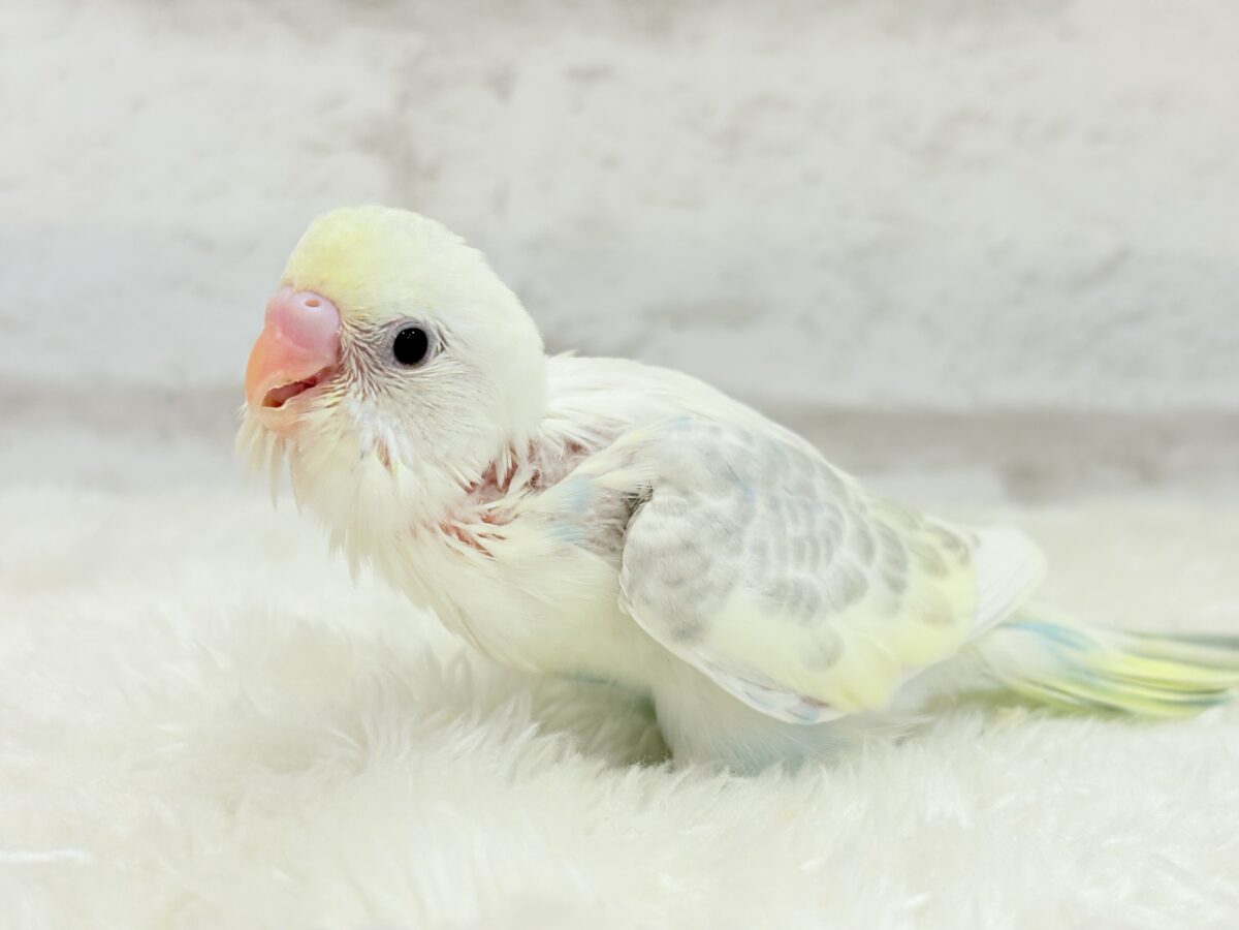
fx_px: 1861
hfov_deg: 36.8
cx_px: 620
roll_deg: -0.7
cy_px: 465
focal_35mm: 52
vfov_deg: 28.0
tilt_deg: -8.4
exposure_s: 1/100
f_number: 1.6
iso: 50
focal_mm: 5.96
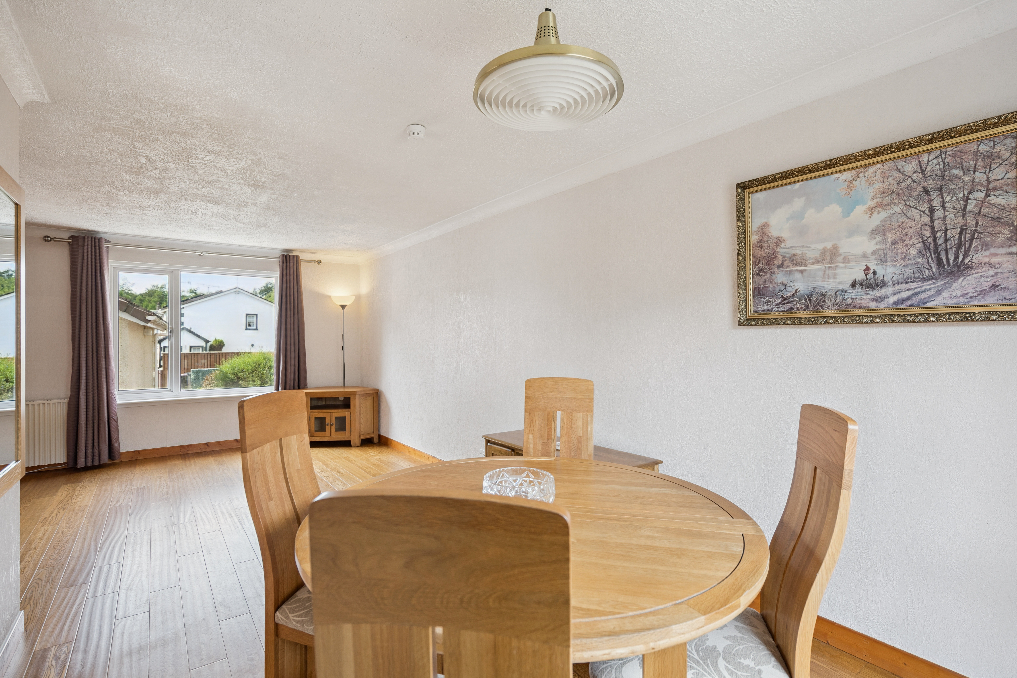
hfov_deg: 93.3
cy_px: 341
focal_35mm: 17
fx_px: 480
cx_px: 505
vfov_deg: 70.4
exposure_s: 1/100
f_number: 4
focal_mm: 16
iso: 250
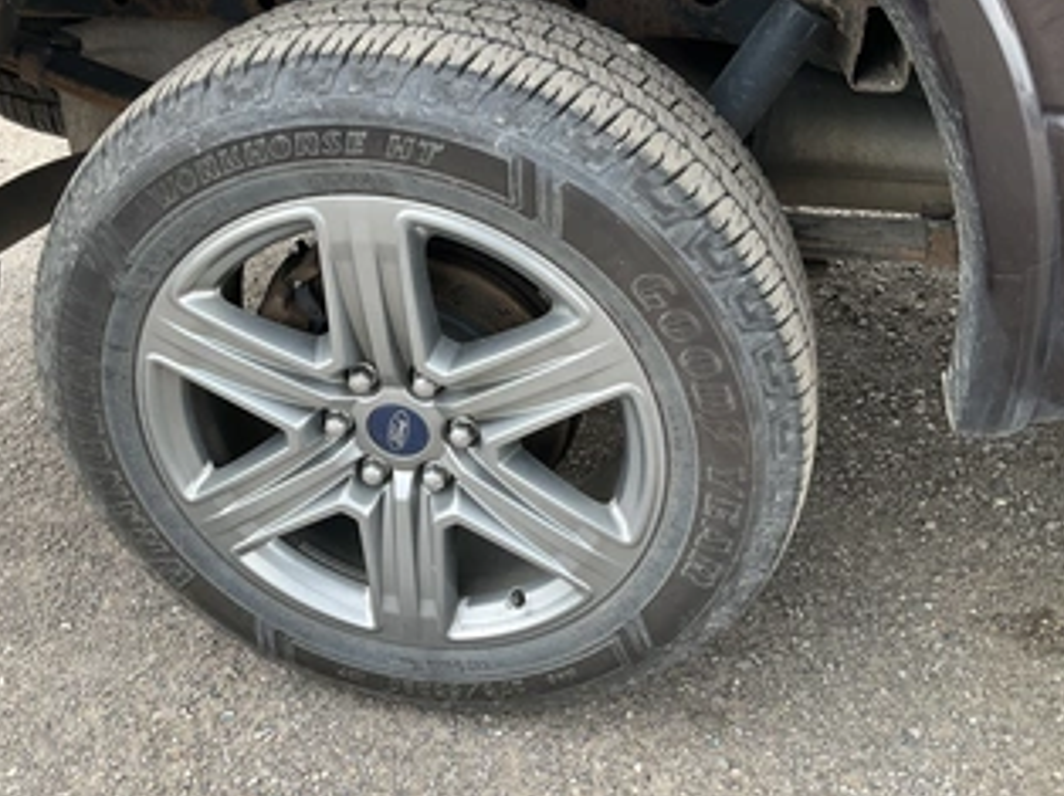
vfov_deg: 38.6
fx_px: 1136
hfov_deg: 49.8
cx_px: 417
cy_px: 417
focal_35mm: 37
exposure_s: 1/122
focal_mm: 3
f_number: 1.8
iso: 20
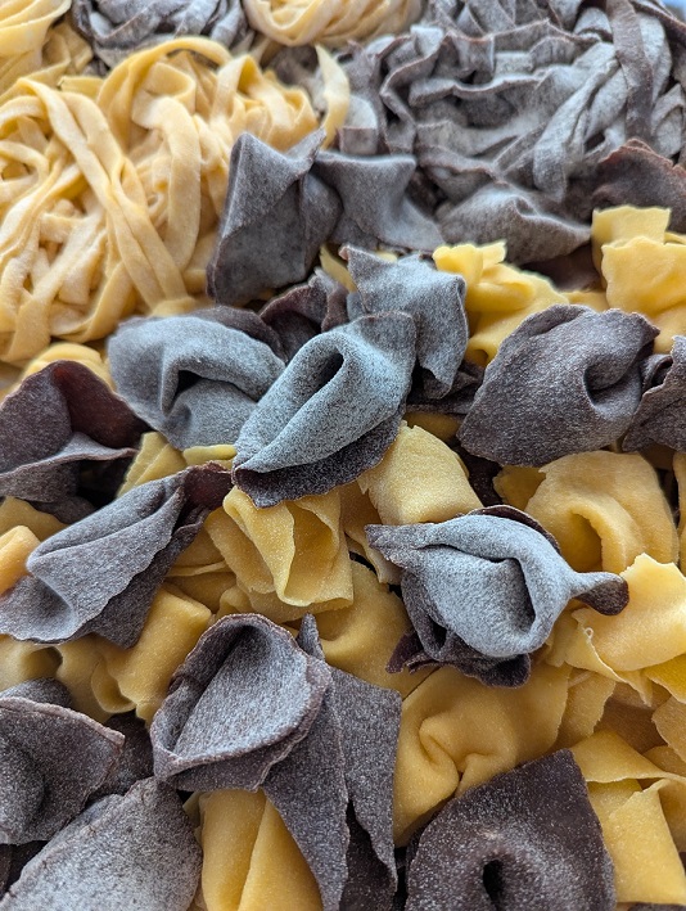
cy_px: 456
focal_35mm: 24
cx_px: 343
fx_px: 632
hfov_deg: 56.9
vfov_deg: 71.5
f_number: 1.85
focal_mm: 6.81
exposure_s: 1/210
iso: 554
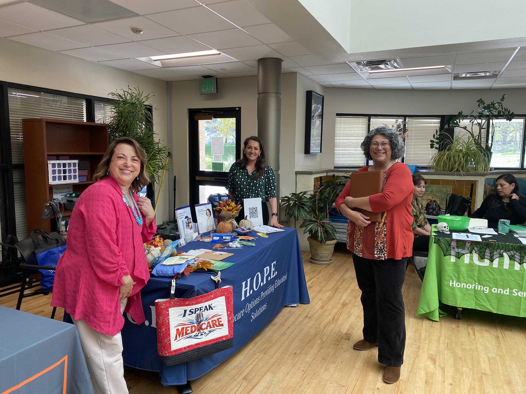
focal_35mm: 26
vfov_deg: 53.1
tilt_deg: -9.4
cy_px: 197
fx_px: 395
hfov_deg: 67.3
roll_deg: -0.1
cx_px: 263
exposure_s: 1/119
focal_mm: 4.25
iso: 100
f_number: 1.8
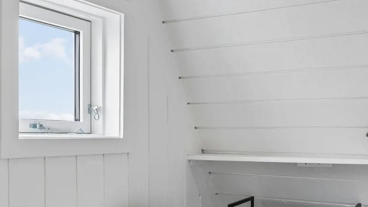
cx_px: 200
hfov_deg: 42.7
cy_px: 136
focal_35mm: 48
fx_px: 470
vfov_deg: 24.7
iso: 400
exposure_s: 1/10
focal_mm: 20.5
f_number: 5.6
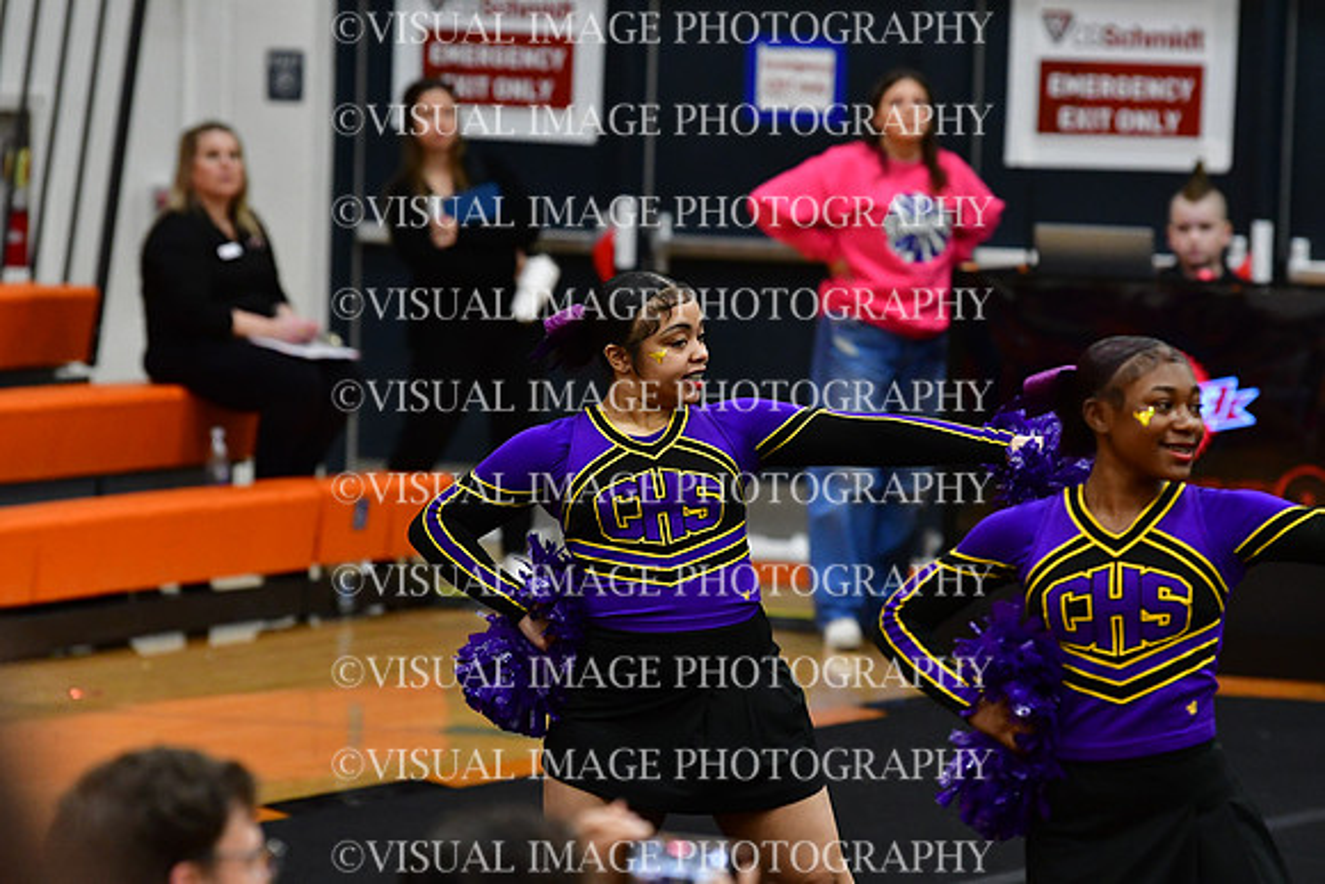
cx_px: 662
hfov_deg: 7.9
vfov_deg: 5.2
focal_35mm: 262
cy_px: 442
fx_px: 9645
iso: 4000
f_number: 4
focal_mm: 175
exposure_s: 1/500
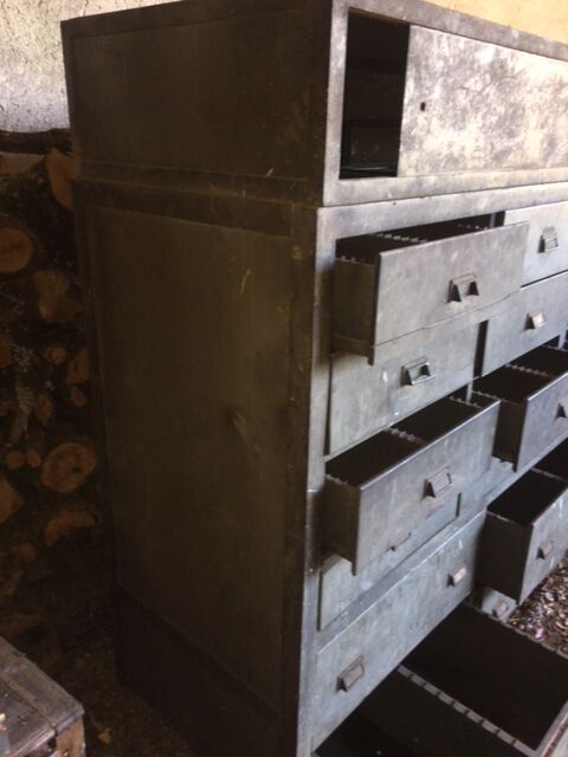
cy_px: 378
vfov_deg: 61.7
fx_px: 634
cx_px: 284
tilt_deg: -19.8
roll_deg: -0.2
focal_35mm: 29
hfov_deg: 48.2
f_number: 2.2
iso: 32
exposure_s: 1/33
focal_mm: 4.15
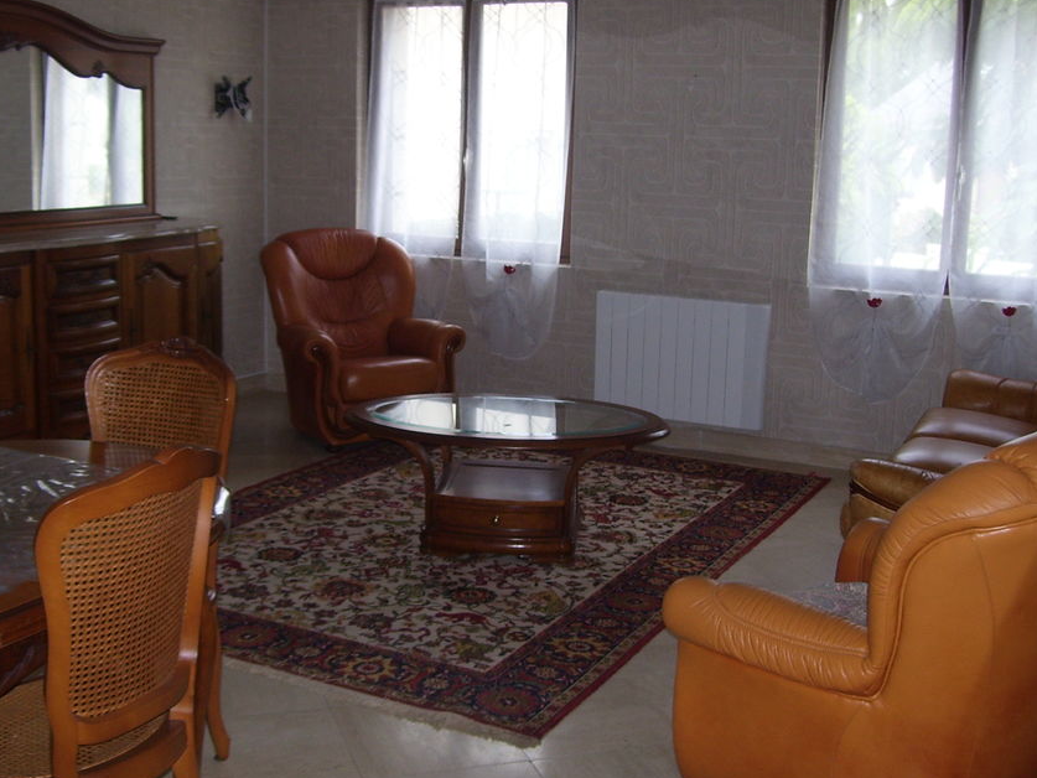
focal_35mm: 43
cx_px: 451
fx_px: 1288
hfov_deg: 43.8
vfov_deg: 33.6
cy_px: 377
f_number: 2.7
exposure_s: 1/60
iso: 100
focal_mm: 6
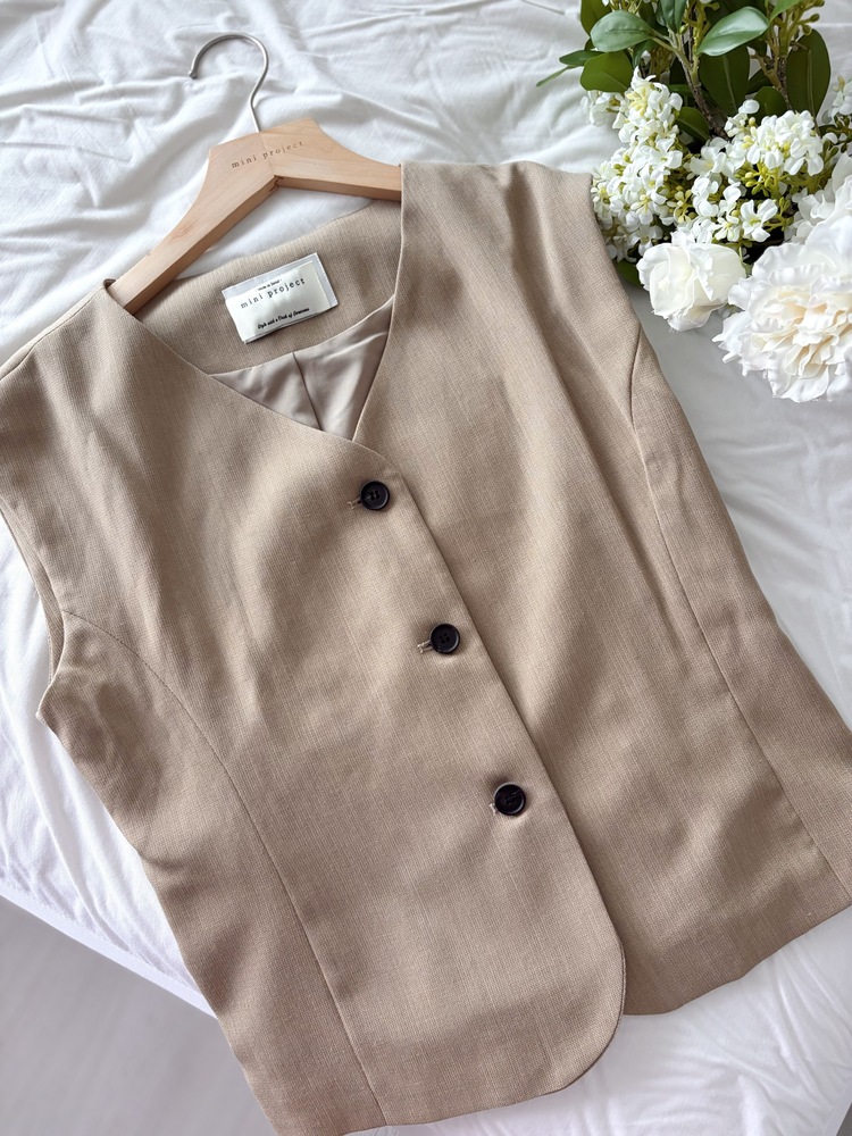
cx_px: 426
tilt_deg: -78.9
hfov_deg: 53.1
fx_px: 853
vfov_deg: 67.3
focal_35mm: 26
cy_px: 568
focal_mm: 5.96
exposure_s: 1/76
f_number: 1.6
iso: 125
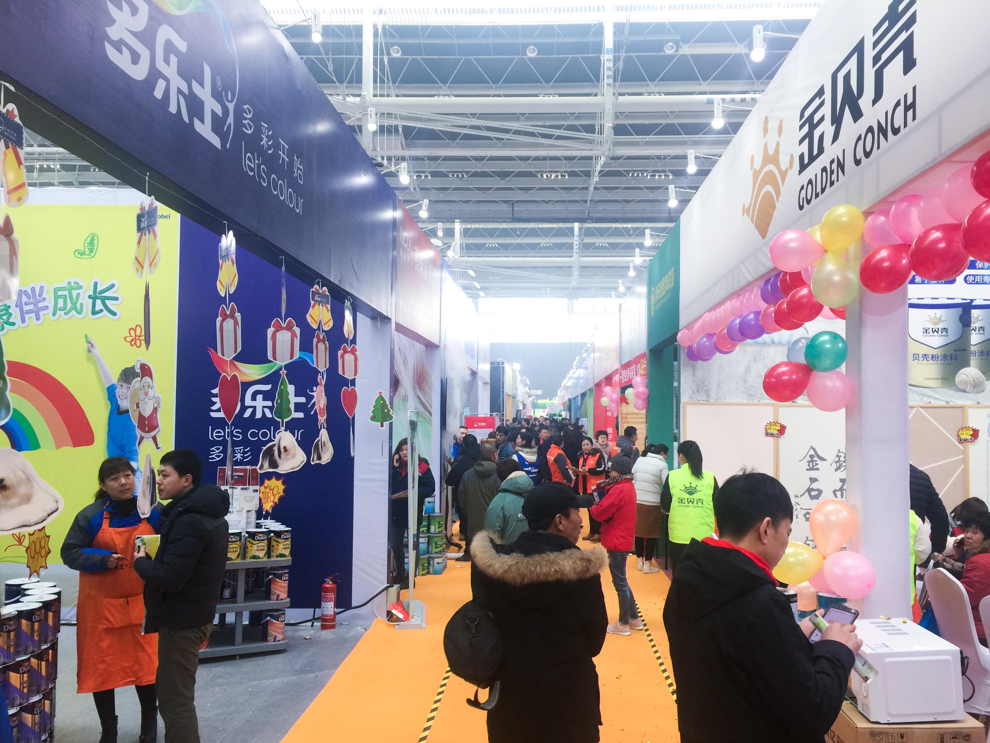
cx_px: 495
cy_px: 372
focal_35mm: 29
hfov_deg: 61.7
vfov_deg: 48.2
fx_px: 829
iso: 32
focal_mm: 4.15
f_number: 2.2
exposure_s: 1/33
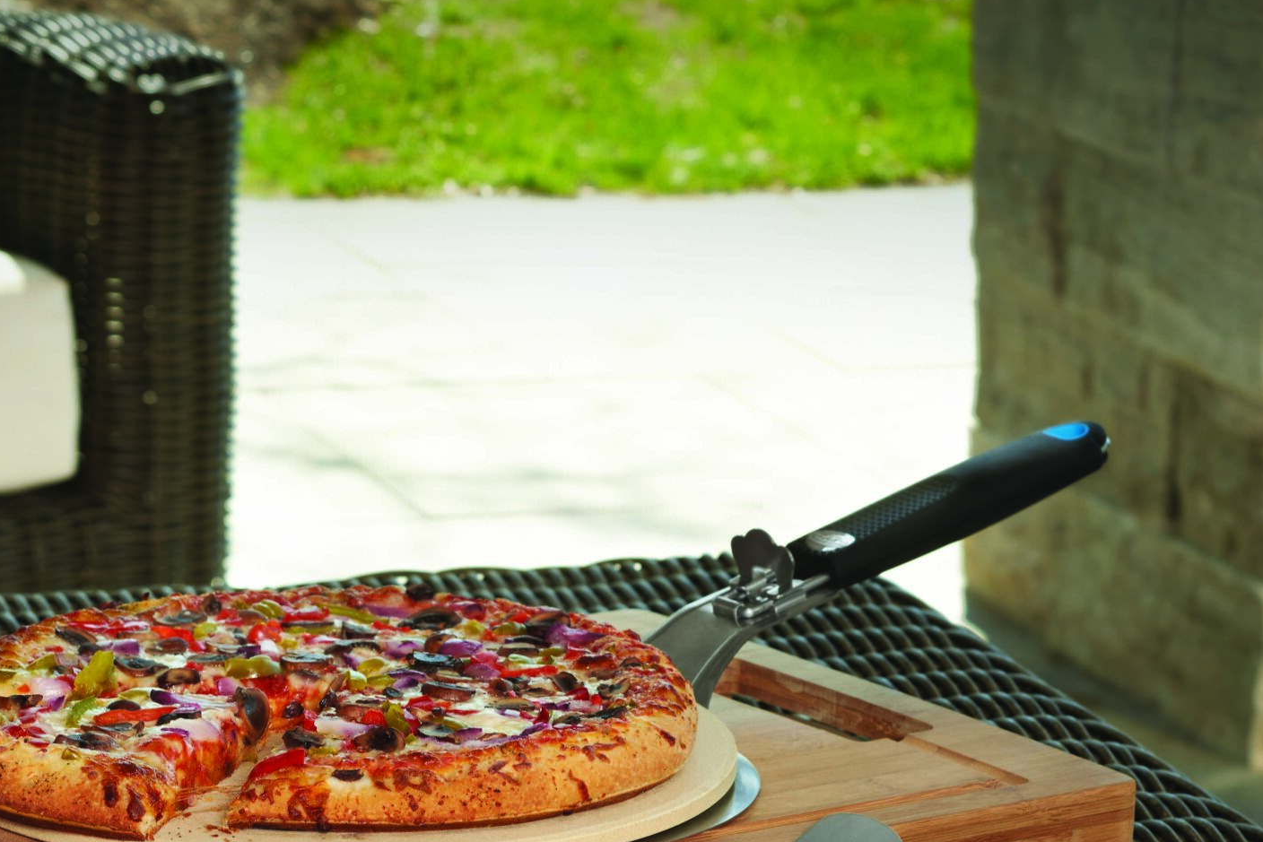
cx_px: 455
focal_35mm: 191
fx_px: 6701
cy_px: 677
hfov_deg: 10.8
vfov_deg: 7.2
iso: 100
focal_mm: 105
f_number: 8
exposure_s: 1/30
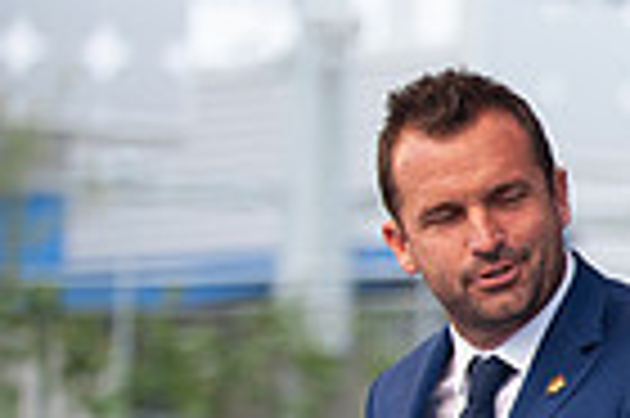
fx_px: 10173
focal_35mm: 582
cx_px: 1269
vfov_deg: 2.4
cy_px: 355
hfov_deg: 3.5
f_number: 2.8
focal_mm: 140
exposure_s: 1/1250
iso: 400
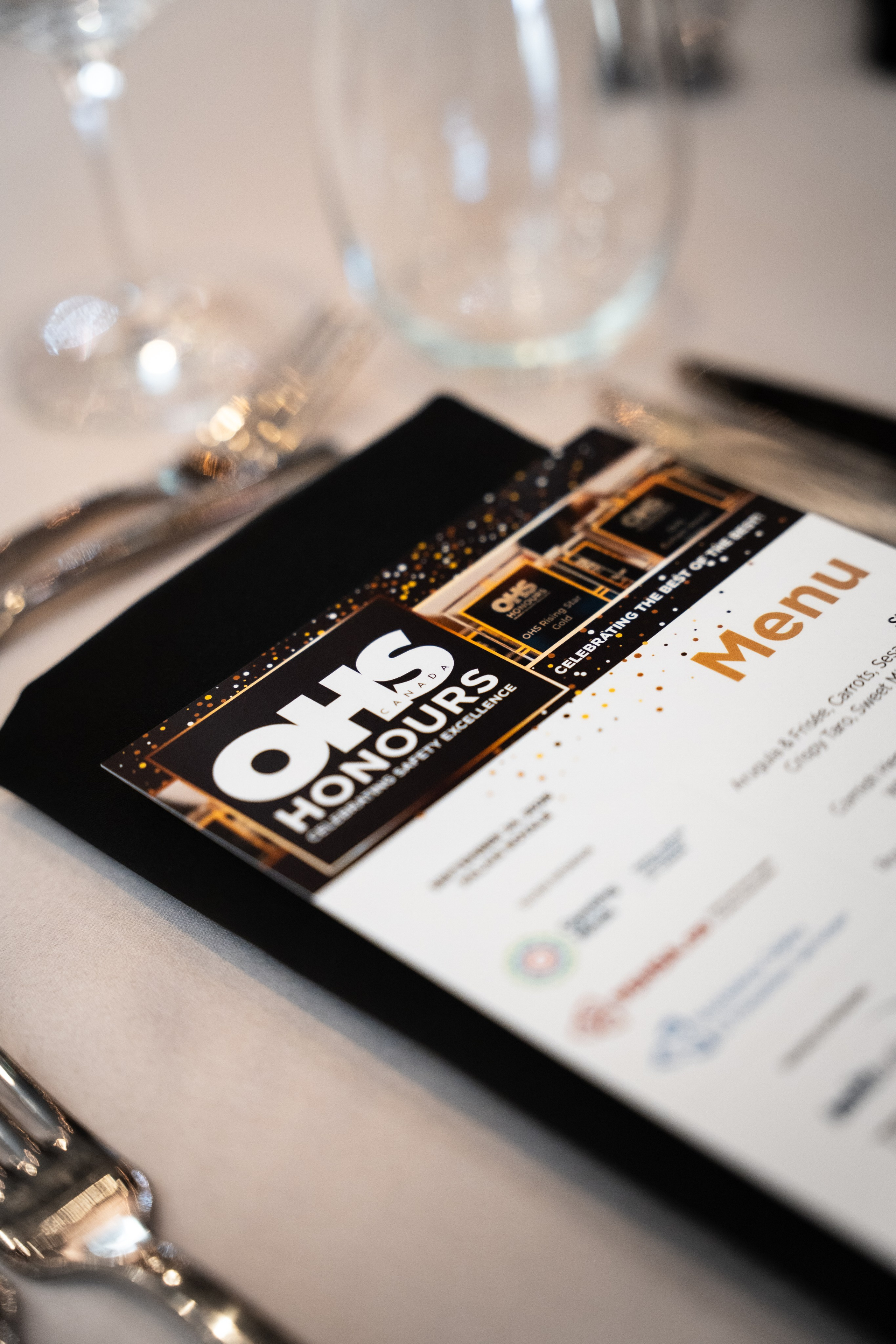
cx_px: 448
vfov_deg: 35.7
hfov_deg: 24.2
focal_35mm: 56
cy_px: 672
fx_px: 2087
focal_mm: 55.9
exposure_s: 1/200
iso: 3200
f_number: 2.8
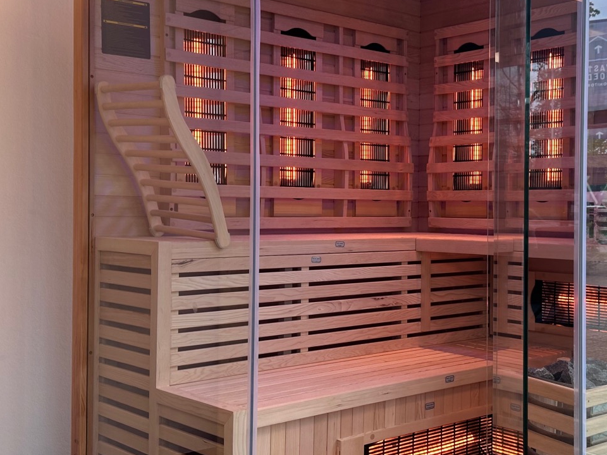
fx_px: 842
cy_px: 214
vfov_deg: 30.3
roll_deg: -0.4
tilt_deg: -0.7
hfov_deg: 39.2
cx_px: 402
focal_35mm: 48
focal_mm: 6.86
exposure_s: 1/100
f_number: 1.78
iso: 64
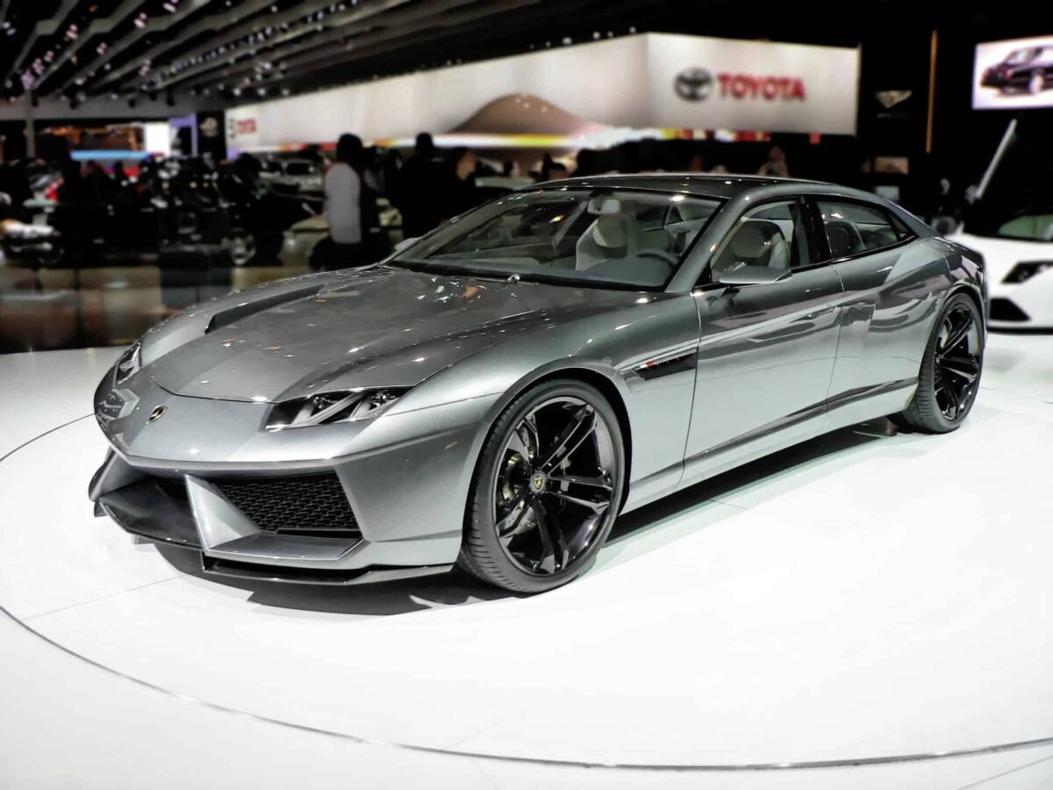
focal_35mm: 36
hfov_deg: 51.4
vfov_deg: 39.7
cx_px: 526
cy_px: 395
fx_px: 1095
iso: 80
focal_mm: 6
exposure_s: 1/100
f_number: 2.8
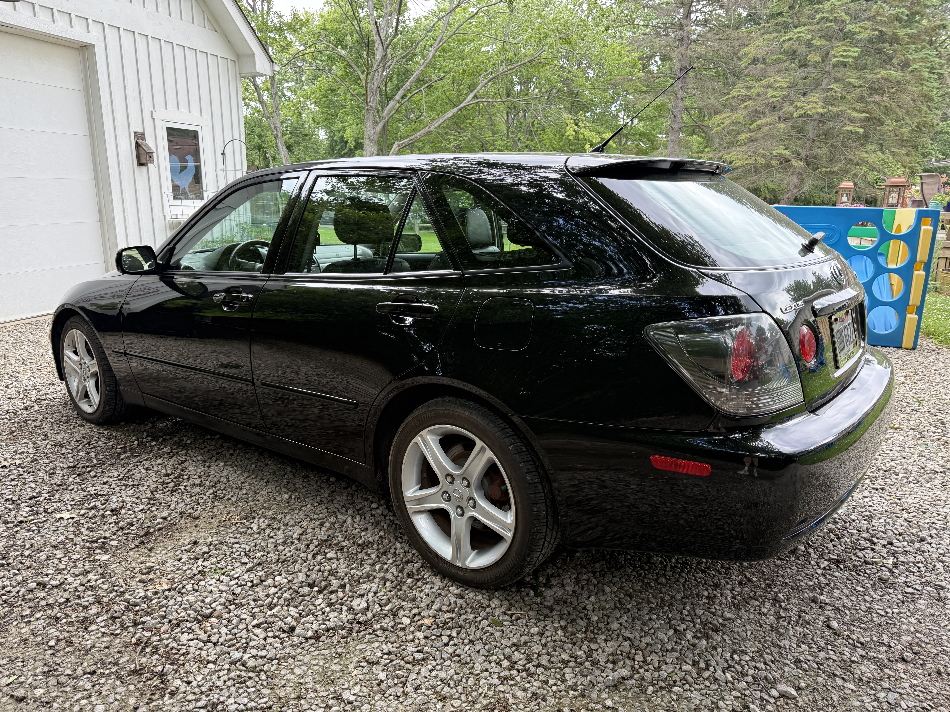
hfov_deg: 71.6
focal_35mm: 24
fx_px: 659
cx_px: 475
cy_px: 356
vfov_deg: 56.8
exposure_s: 1/239
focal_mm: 6.76
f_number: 1.78
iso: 100
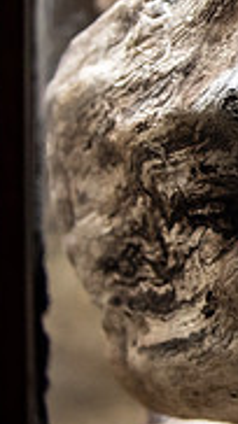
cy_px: 108
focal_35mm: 234
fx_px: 2633
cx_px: 660
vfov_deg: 9.2
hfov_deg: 5.0
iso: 1000
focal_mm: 70
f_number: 2.8
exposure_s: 1/160
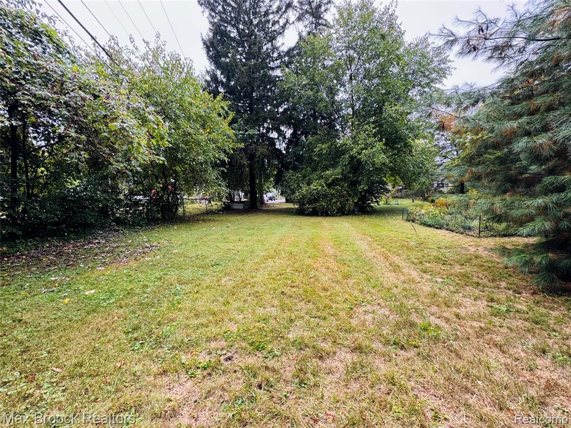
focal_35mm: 14
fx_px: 231
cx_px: 286
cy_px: 214
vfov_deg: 85.7
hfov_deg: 102.1
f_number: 2.2
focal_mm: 2.22
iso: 80
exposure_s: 1/99
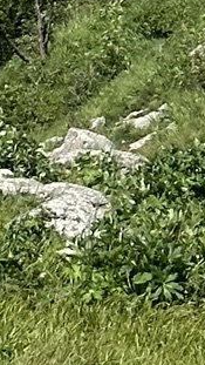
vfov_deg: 6.1
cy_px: -608
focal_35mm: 336
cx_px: -291
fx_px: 3246
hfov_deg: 3.6
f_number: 1.78
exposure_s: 1/4566
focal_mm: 6.86
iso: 64
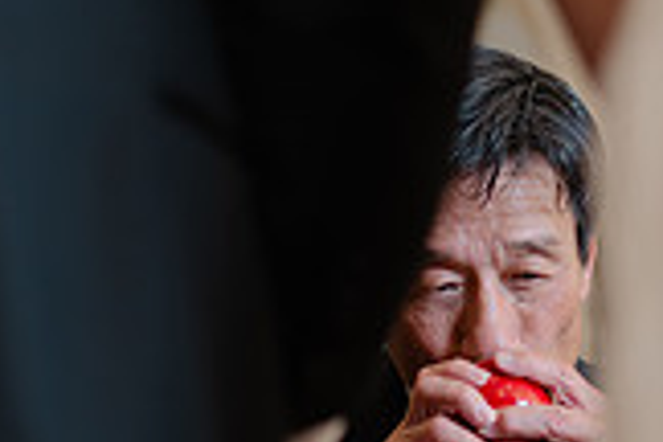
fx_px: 2302
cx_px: 516
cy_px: 186
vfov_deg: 11.0
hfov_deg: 16.3
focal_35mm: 125
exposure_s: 1/160
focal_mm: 35
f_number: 1.4
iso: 200
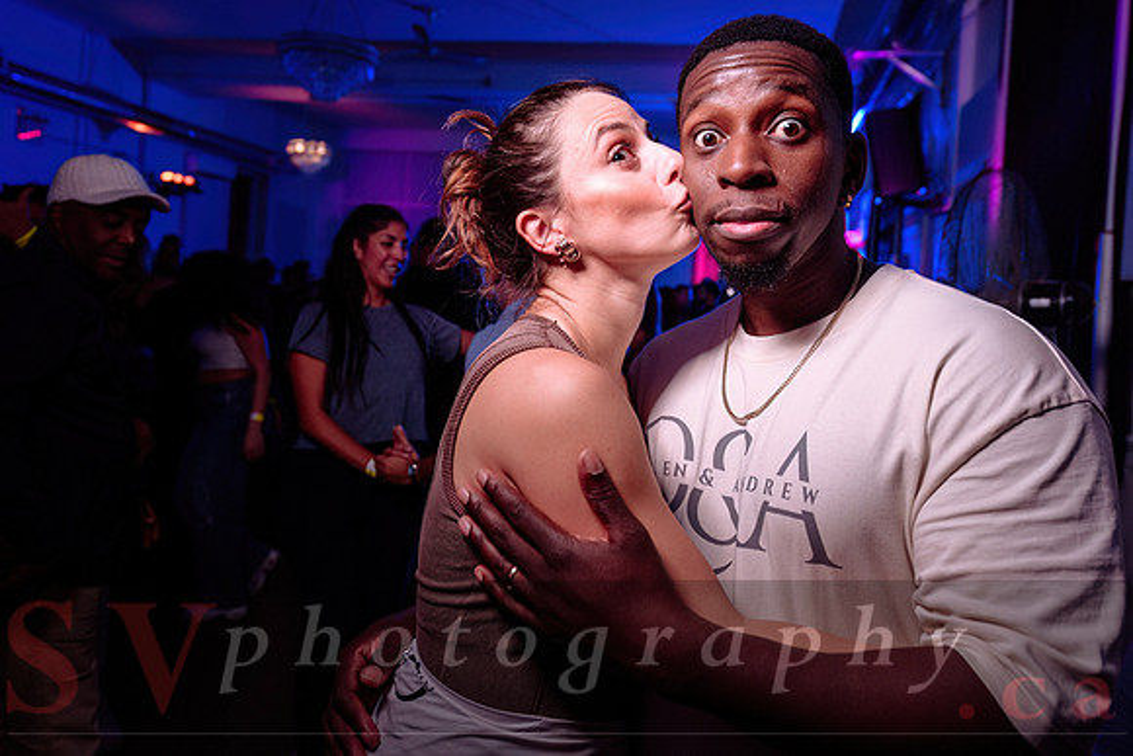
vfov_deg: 46.1
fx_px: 885
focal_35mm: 28
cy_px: 313
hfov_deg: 65.2
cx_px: 587
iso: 800
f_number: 3.5
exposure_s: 1/40
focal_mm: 24
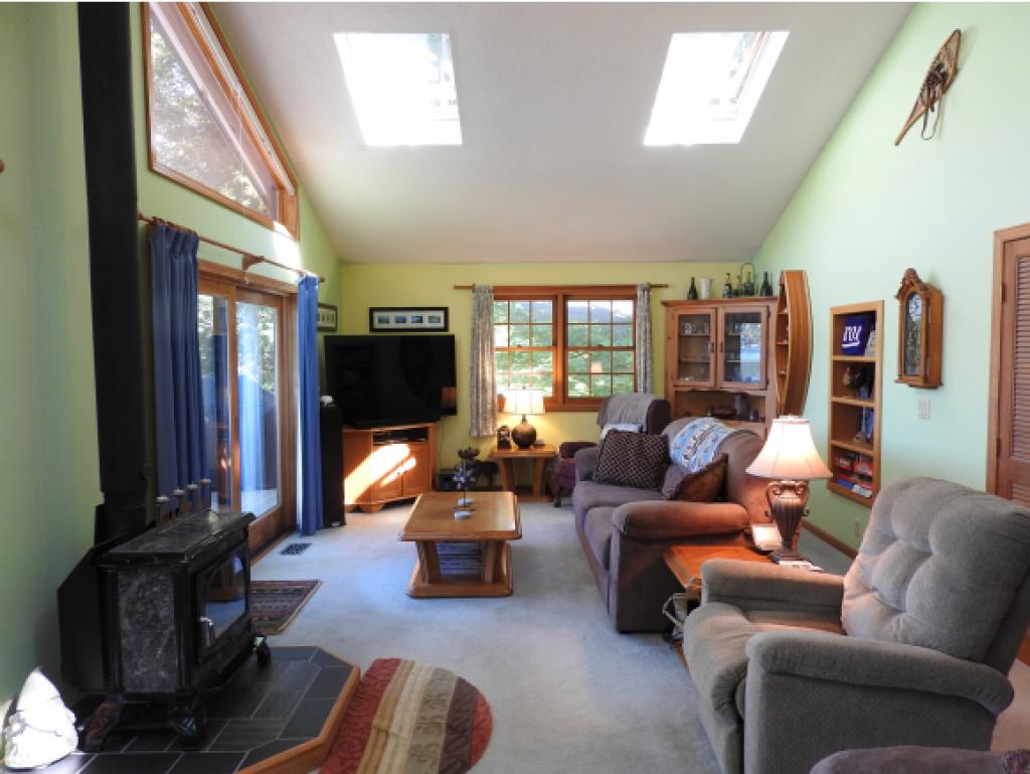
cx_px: 515
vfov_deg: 56.9
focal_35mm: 24
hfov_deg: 71.6
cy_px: 387
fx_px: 714
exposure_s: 1/30
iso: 200
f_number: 3.3
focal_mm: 4.3
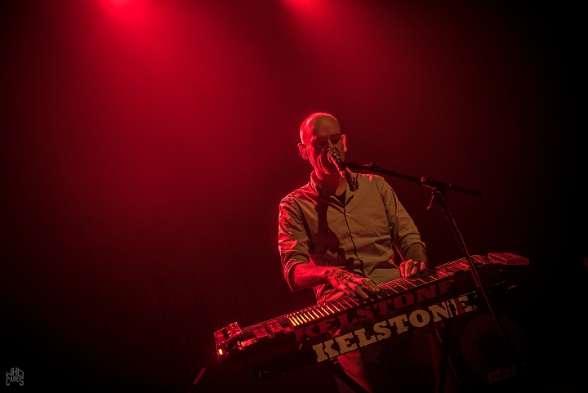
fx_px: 784
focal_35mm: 48
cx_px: 294
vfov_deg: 28.1
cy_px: 196
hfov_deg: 41.1
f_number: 2.8
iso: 800
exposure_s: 1/80
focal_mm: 48
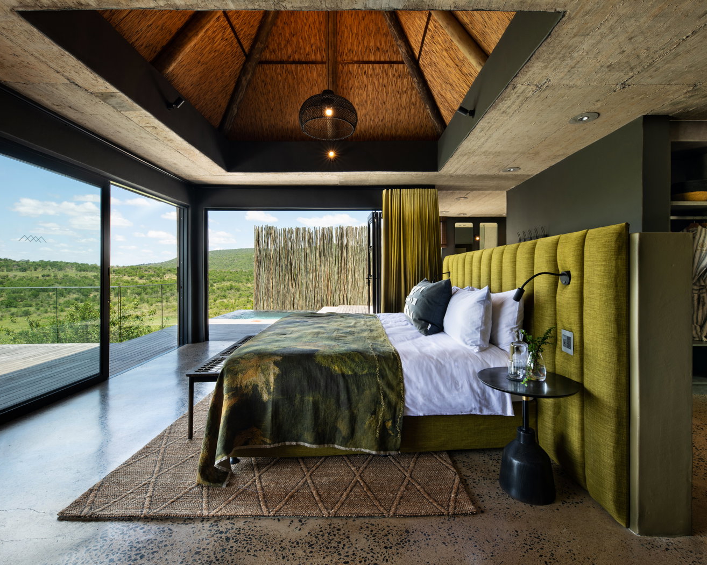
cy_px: 280
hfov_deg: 93.0
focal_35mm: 16
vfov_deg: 80.4
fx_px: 335
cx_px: 374
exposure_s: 1/60
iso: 200
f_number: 13
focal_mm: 14
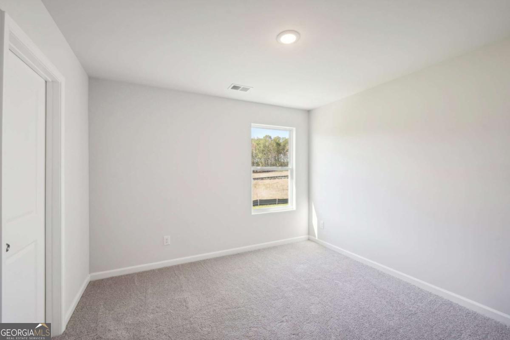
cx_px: 255
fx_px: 198
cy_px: 170
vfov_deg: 81.2
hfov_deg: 104.3
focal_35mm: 14
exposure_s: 1/30
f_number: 8
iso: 320
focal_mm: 14
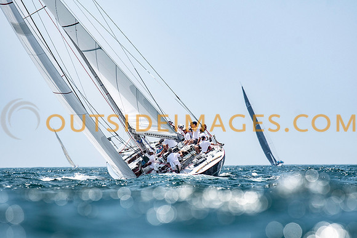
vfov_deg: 2.8
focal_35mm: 484
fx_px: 4796
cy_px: 119
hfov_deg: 4.3
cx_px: 178
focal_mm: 300
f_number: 5.6
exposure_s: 1/2500
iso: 320
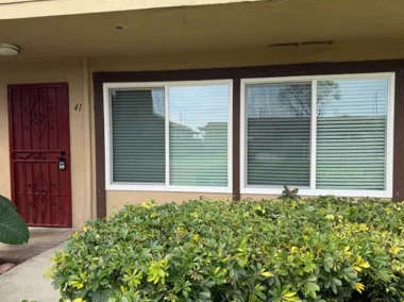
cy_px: 155
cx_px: 193
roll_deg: +0.4
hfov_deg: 65.4
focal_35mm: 27
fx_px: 315
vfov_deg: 51.2
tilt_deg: -2.4
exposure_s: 1/1250
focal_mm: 6.76
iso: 80
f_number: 1.78
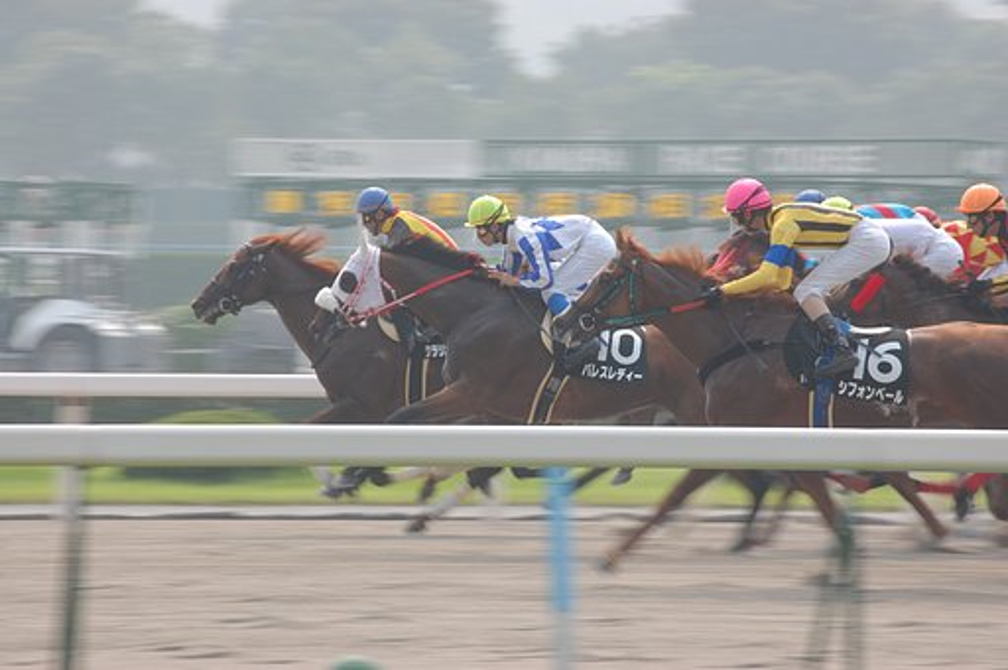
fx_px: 8389
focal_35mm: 300
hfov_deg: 6.9
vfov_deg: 4.6
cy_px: 335
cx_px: 504
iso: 200
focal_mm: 200
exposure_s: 1/125
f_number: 18
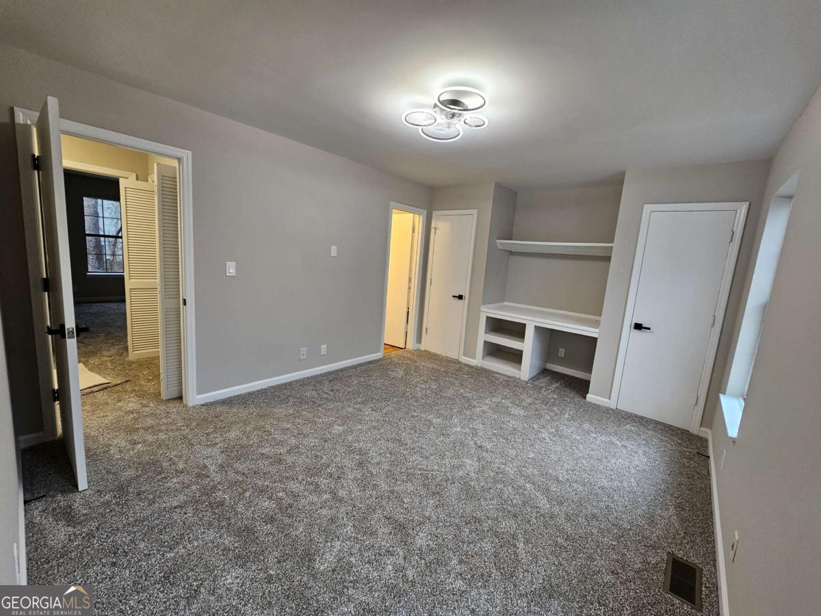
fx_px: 308
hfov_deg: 106.2
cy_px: 308
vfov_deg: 89.9
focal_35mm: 13
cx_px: 410
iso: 160
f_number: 2.2
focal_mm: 2.2
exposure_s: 1/60
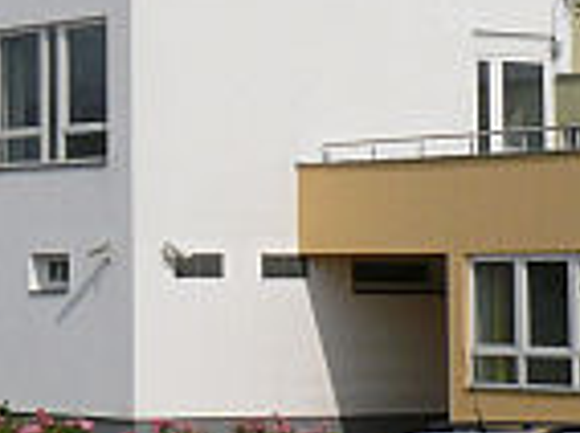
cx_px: -229
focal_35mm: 178
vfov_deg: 8.3
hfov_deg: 10.8
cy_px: -20
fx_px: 2977
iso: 100
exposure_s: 1/800
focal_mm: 9.7
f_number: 8
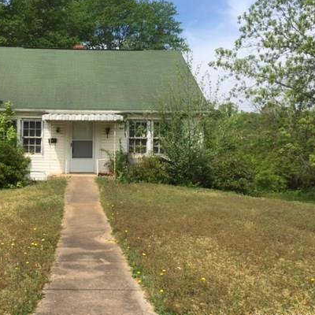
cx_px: 92
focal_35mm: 41
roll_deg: -0.7
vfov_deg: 40.8
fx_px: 422
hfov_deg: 40.1
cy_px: 136
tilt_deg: -0.4
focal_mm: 4.15
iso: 32
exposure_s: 1/2083
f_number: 2.2
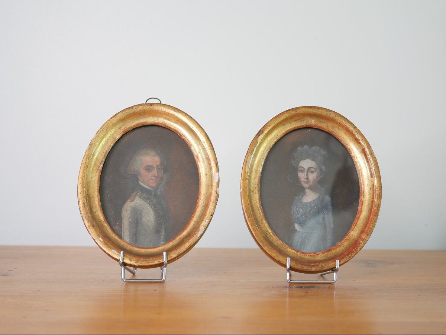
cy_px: 168
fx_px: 773
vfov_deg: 24.4
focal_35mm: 60
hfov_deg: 32.2
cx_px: 223
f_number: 2.8
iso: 640
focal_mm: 30
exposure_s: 1/60
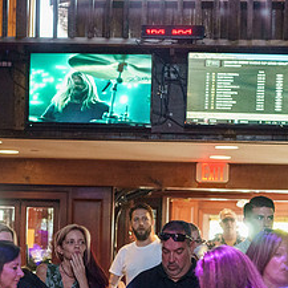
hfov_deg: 13.9
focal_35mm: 125
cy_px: 254
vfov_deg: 13.8
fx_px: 1177
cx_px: 48
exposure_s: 1/125
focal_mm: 55
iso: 3200
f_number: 2.8
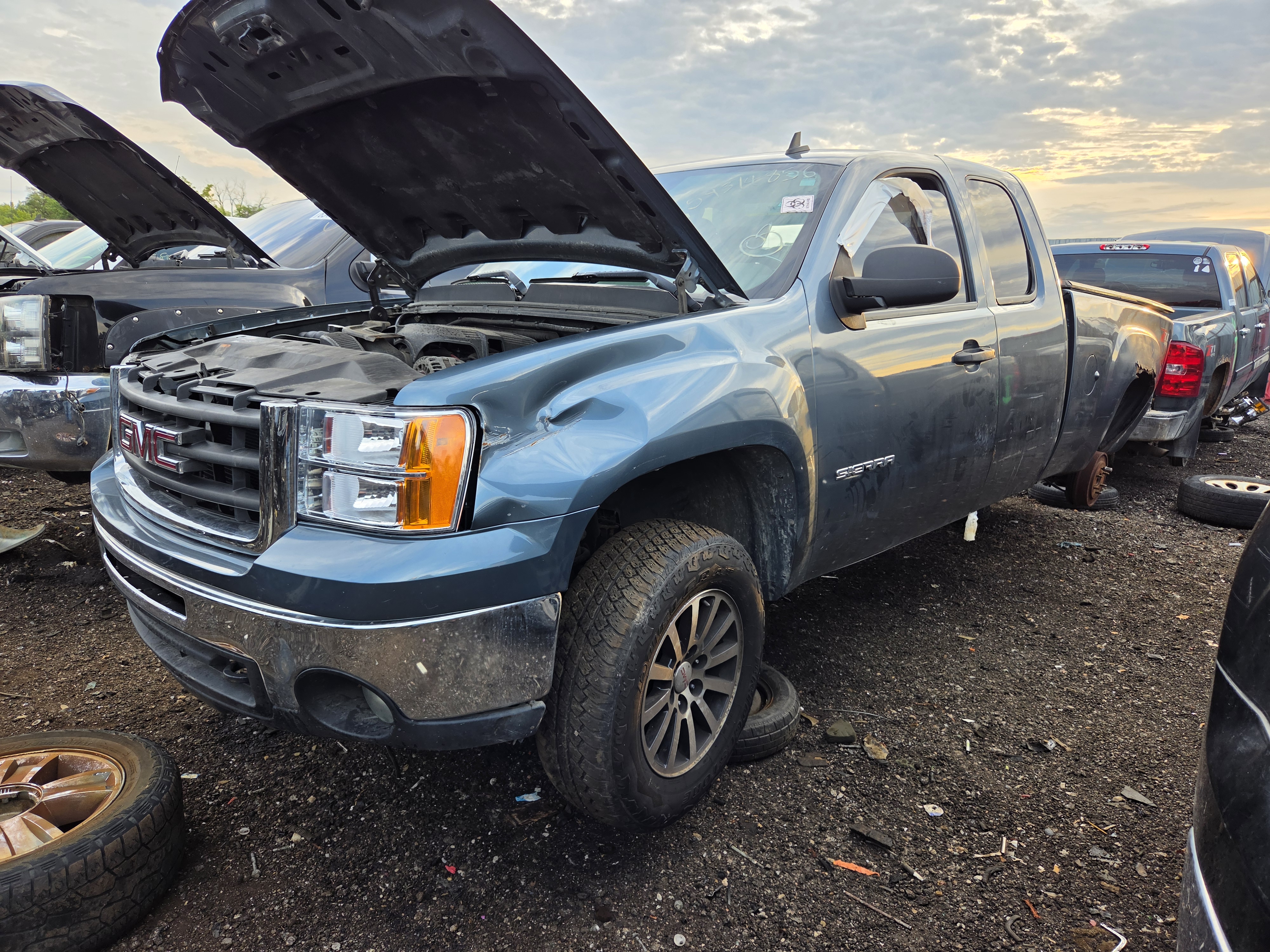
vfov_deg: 58.9
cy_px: 476
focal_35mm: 23
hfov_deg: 73.9
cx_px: 635
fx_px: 844
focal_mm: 5.4
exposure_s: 1/180
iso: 32
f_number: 1.8
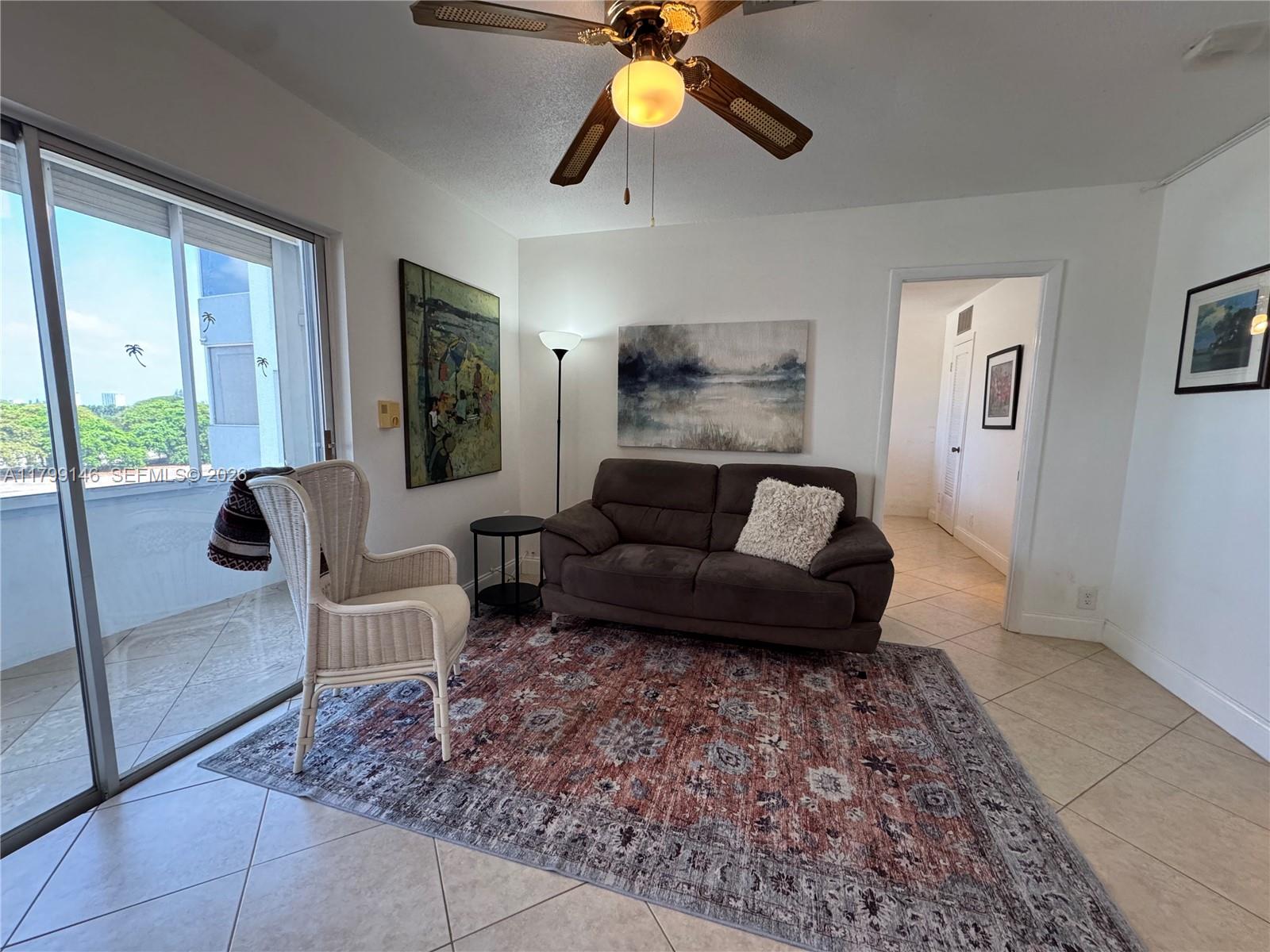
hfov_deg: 102.1
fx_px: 514
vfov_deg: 85.7
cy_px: 476
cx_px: 635
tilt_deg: -7.4
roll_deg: -1.3
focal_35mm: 14
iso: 250
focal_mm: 2.22
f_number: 2.2
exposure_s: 1/120
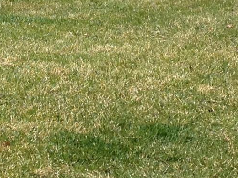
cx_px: -30
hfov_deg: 9.3
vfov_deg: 6.9
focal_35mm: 210
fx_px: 1444
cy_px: -127
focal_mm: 4.28
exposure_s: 1/1227
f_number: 2.4
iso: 50
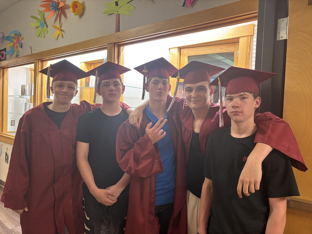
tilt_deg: -1.7
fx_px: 234
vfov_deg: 53.1
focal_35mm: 26
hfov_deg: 67.3
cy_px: 117
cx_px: 156
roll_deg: -2.2
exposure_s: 1/60
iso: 200
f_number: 1.6
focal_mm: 5.96
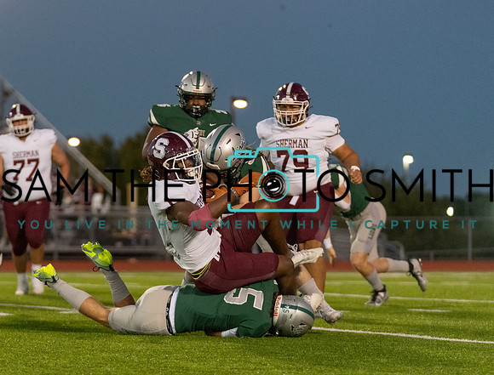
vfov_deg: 7.4
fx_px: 2921
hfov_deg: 9.6
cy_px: 188
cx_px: 119
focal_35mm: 204
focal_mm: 123
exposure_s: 1/1250
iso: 5000
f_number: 2.8
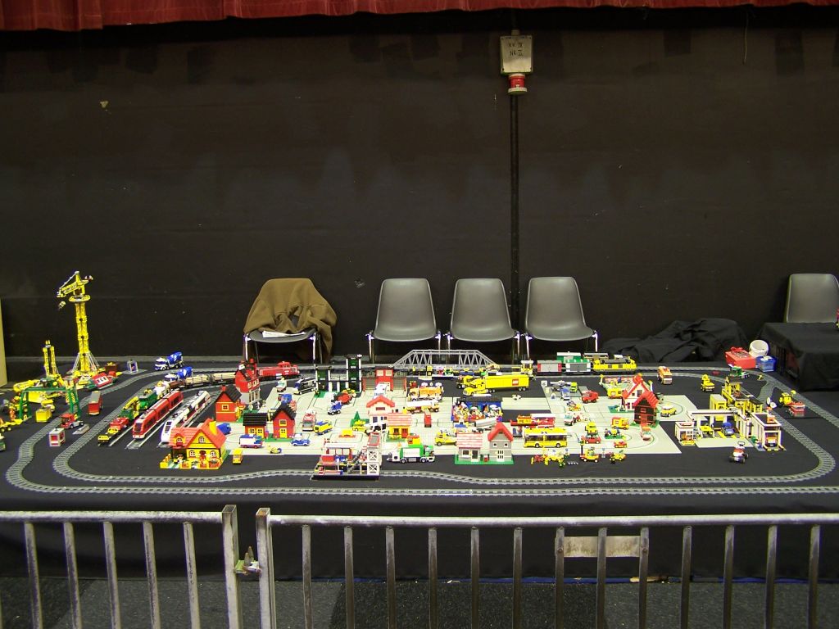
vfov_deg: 37.7
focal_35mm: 38
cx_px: 420
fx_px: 921
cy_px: 314
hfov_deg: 49.0
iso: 80
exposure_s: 1/2
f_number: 2.8
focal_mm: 6.3
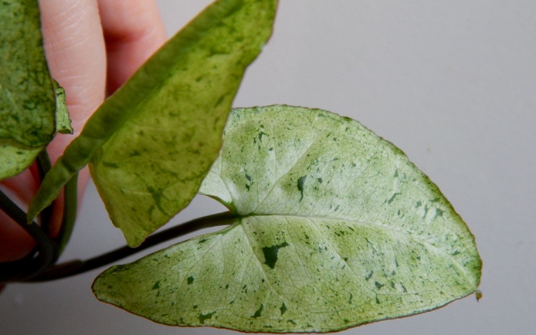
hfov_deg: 43.5
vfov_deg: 28.0
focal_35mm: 46
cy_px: 185
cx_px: 269
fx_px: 672
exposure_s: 1/50
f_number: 3.6
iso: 400
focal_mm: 7.7
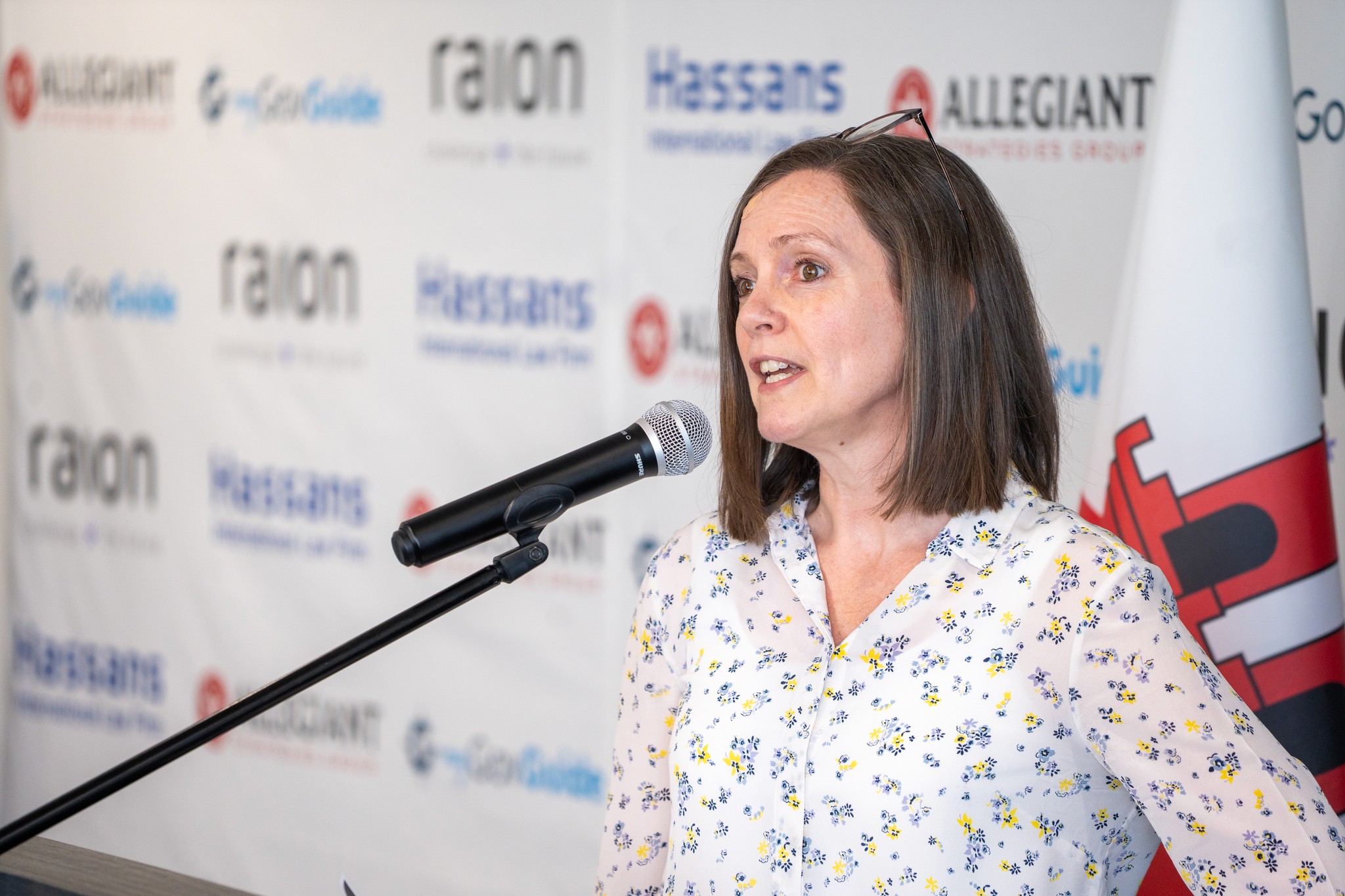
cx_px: 672
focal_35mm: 200
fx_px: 7471
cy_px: 448
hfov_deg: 10.3
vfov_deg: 6.9
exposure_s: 1/200
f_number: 4
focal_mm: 200
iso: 800
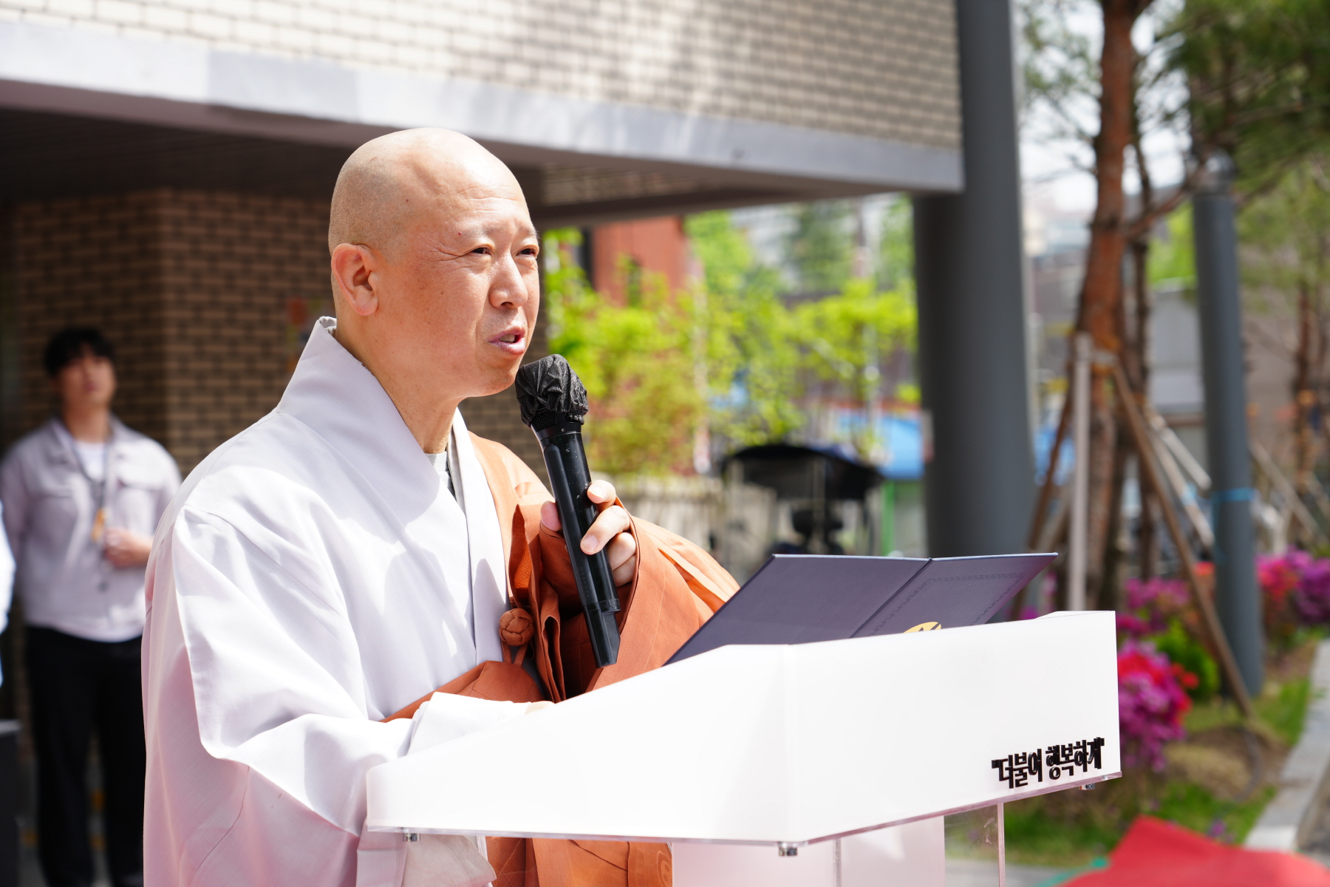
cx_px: 665
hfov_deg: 24.2
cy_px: 444
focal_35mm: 84
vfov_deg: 16.3
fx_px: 3103
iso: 100
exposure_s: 1/200
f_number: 5.6
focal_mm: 84
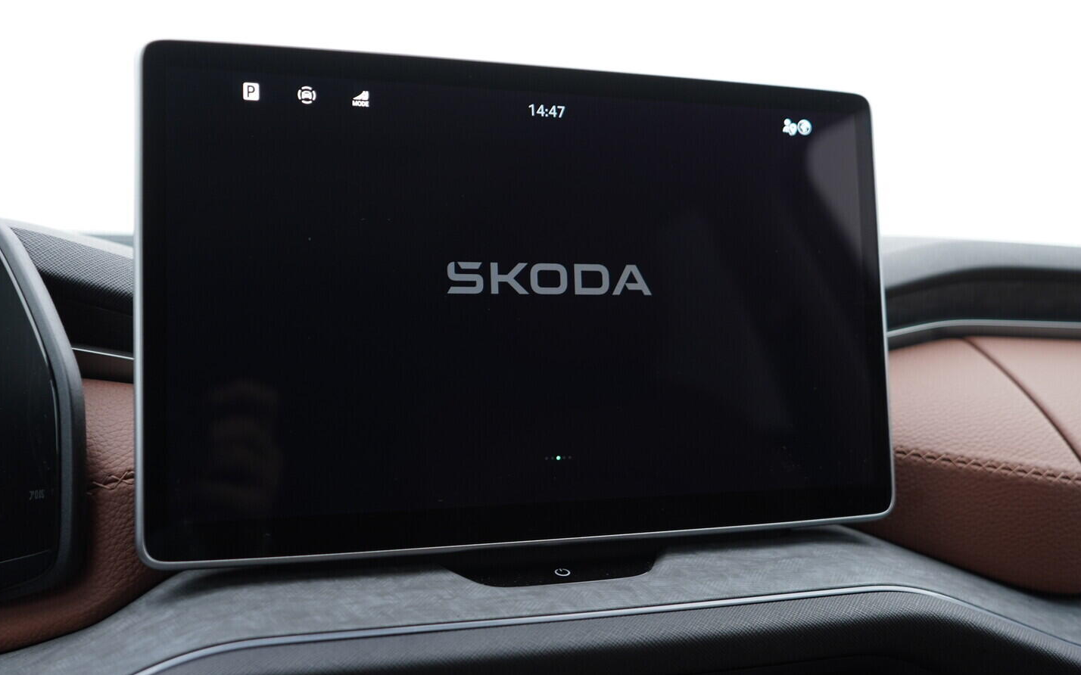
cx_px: 538
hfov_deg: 52.8
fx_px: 1090
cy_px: 333
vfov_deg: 34.4
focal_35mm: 37
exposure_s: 1/40
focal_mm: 24
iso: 250
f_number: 2.8
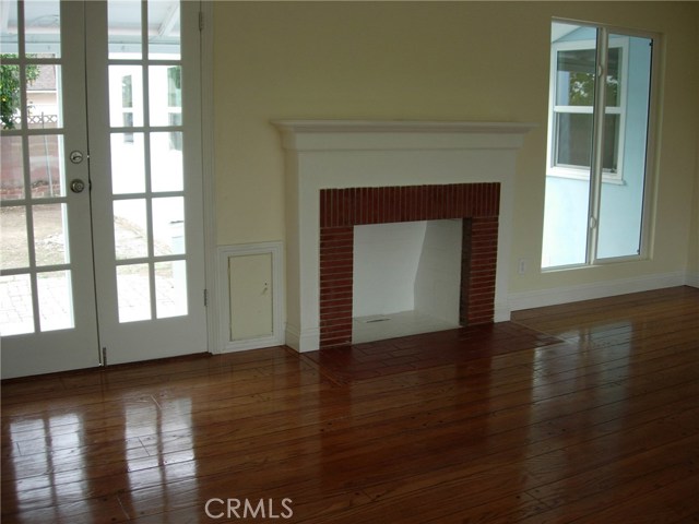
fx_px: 767
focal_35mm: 38
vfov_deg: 37.7
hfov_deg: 49.0
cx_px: 350
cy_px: 262
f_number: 2.8
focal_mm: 7.8
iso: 64
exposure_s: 1/69.7
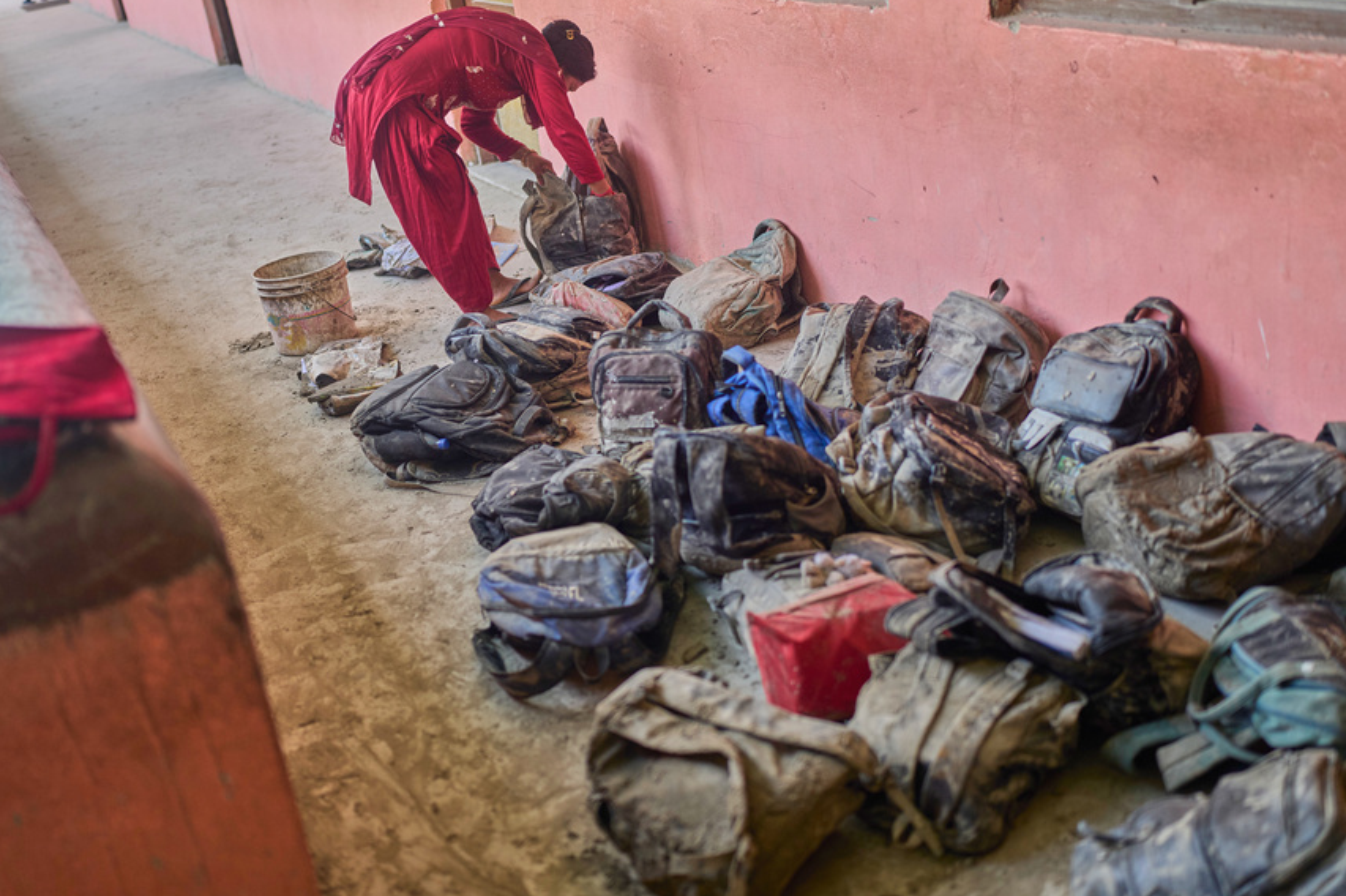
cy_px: 415
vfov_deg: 31.9
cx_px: 617
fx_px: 1570
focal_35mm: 42
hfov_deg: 46.4
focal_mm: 35
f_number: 1.4
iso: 250
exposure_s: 1/500
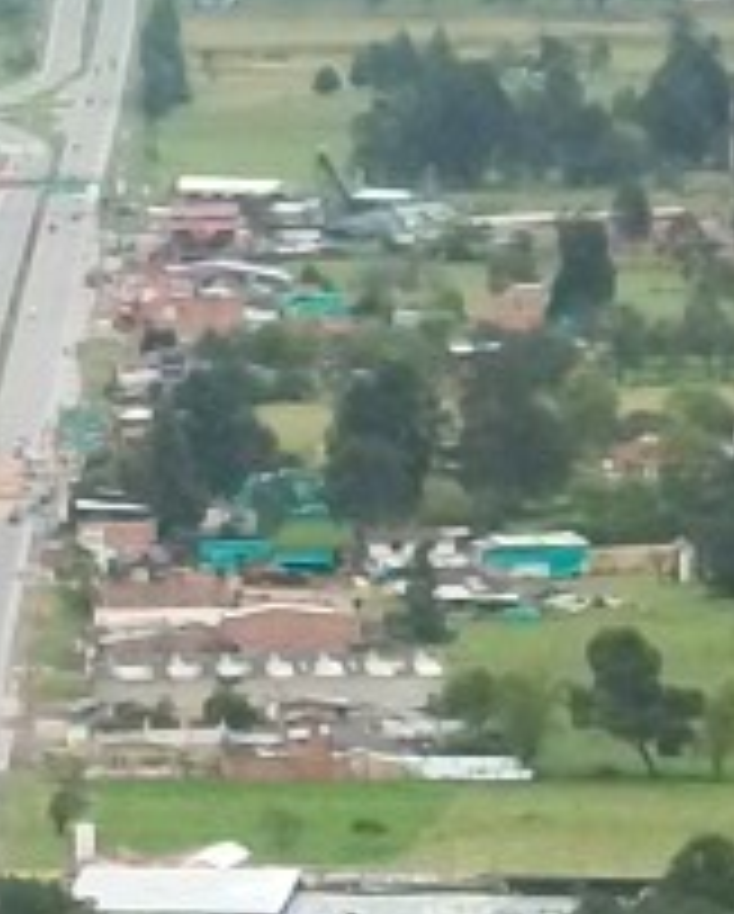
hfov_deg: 3.1
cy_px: 1027
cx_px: -324
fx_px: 13655
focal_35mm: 504
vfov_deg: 3.8
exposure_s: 1/100
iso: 80
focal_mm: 13.7
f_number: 4.6
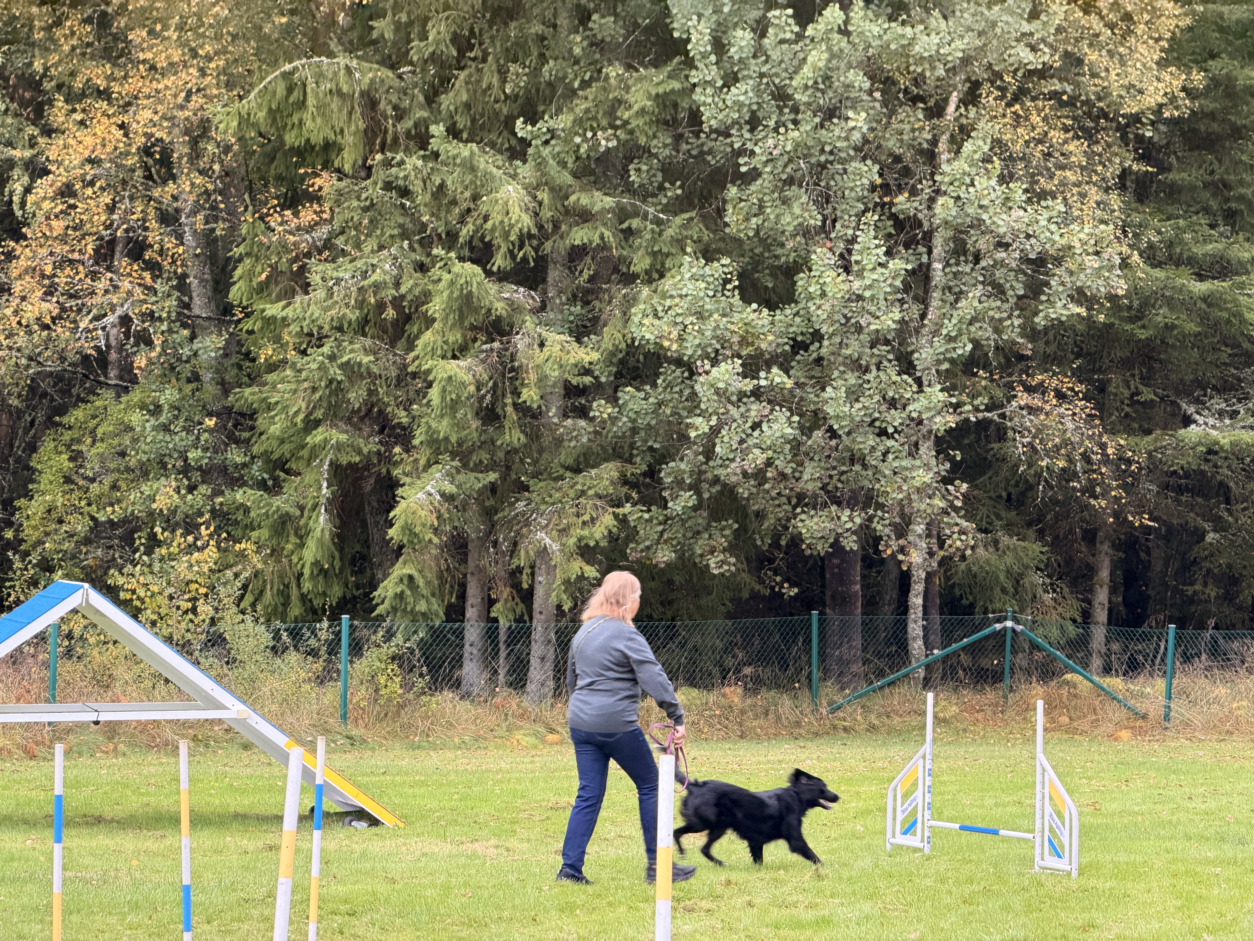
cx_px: 627
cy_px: 470
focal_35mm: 100
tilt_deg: +0.5
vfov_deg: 14.8
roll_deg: -1.0
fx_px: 3623
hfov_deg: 19.6
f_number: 2.8
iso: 125
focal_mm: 16.89
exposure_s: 1/121
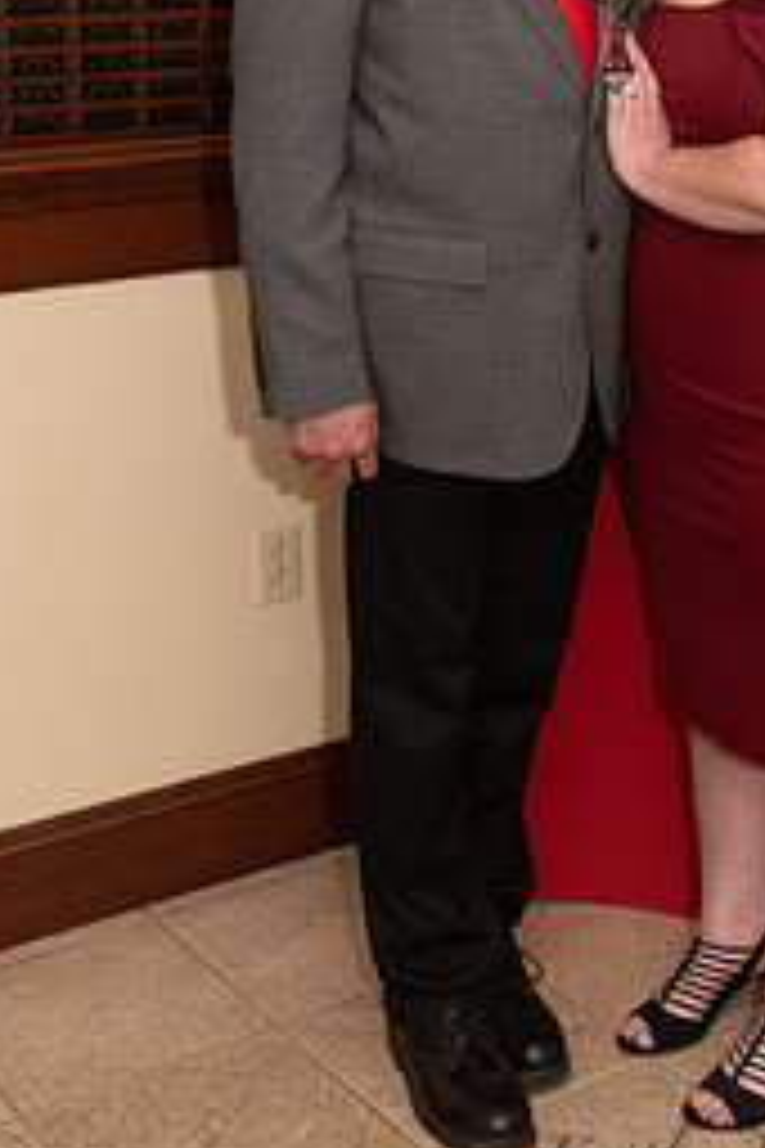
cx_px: 621
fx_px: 2135
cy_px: 248
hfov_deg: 20.1
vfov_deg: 29.5
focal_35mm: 67
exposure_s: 1/200
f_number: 4
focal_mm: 38
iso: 800
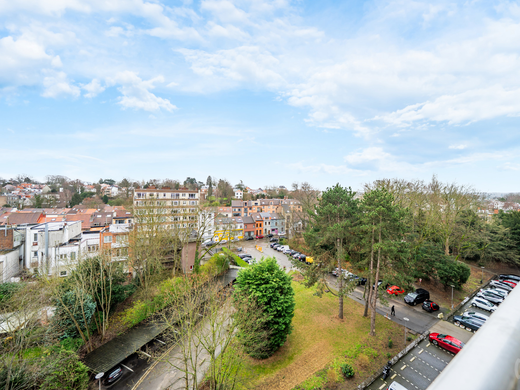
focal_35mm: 13
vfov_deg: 89.9
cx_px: 269
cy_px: 195
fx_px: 195
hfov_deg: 106.1
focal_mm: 12
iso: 100
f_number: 4
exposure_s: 1/60
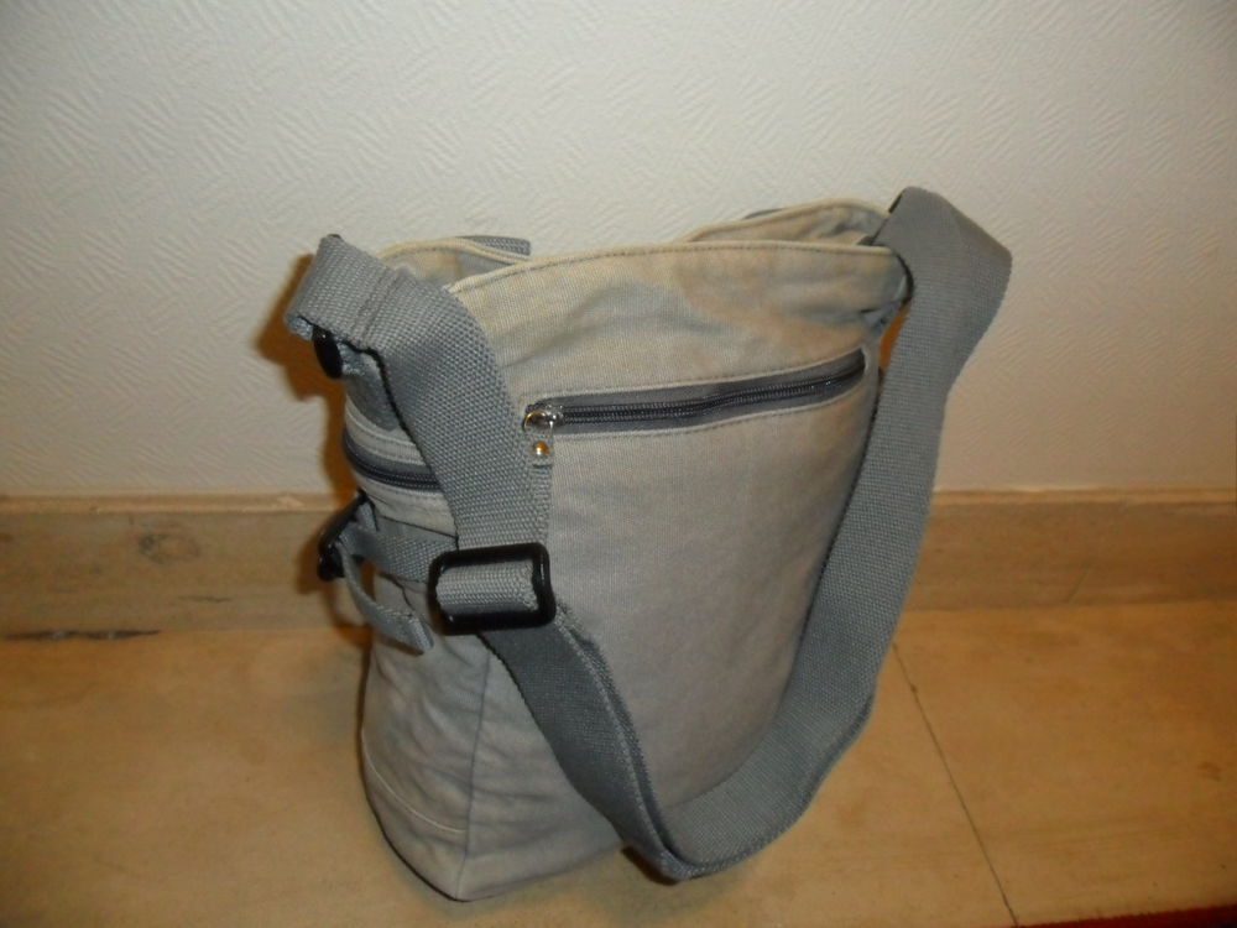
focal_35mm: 27
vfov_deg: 51.4
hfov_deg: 65.3
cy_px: 464
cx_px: 618
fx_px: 965
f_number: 3.5
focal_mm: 4.9
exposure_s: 1/45
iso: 400
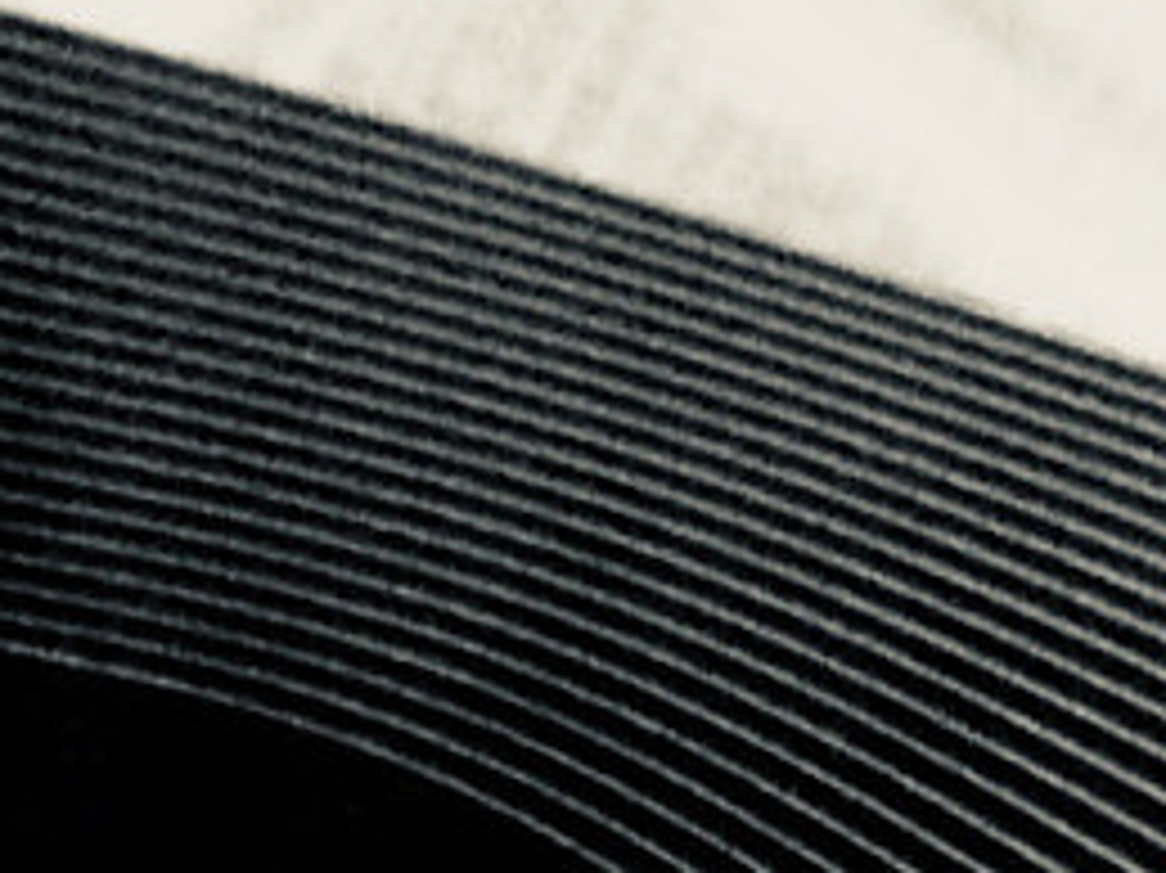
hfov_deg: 11.0
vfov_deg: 7.6
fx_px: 6027
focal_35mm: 179
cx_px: 743
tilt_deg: -50.2
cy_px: 2313
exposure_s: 1/17
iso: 640
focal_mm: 4.15
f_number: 2.2
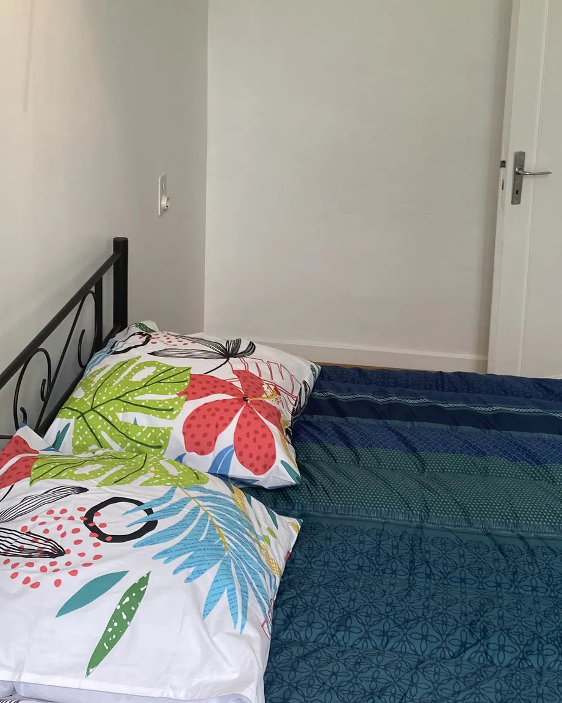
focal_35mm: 47
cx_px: 271
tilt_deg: -11.0
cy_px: 149
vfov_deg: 38.2
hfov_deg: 32.1
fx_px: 978
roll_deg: -2.0
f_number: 1.8
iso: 64
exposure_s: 1/100
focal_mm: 4.25
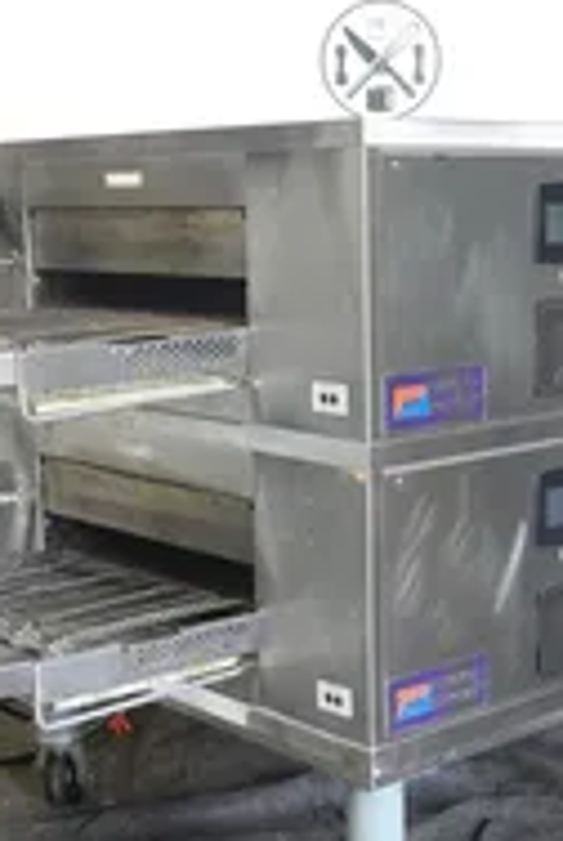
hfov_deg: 20.1
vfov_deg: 29.6
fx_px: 1589
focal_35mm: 68
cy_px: 456
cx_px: 337
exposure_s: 1/40
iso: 1000
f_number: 3.5
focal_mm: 11.76
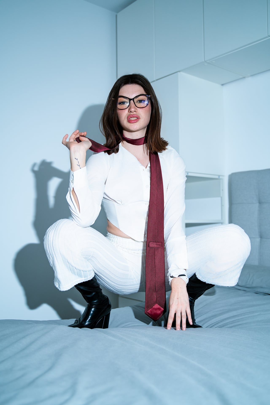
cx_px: 135
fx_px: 405
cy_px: 202
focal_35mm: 36
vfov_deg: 53.1
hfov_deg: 36.9
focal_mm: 36
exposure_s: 1/200
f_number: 2.8
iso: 200
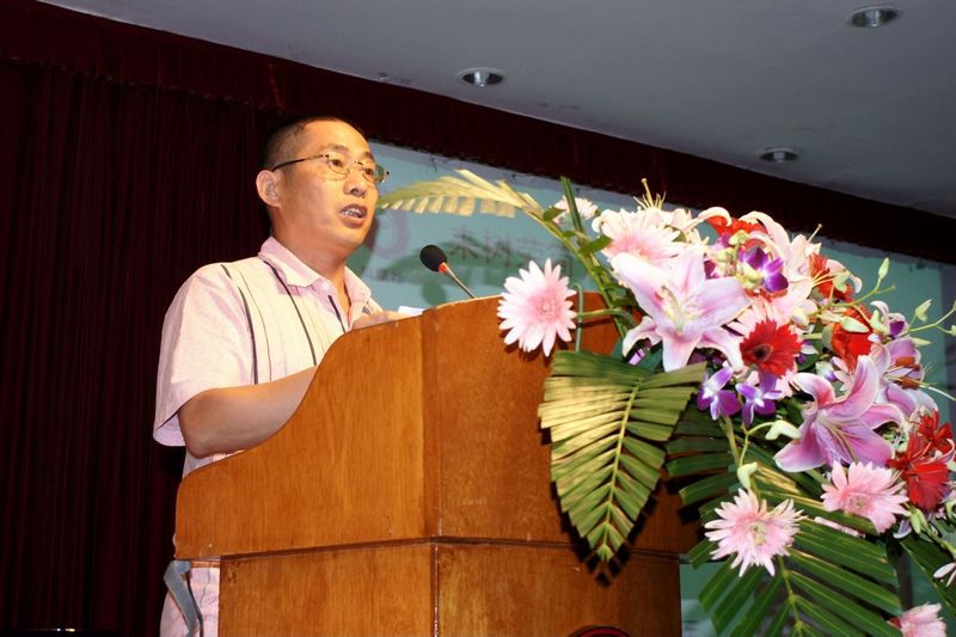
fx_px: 1394
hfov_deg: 37.9
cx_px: 478
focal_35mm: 52
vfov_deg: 25.7
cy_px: 318
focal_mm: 35
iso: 800
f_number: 5.6
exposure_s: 1/100
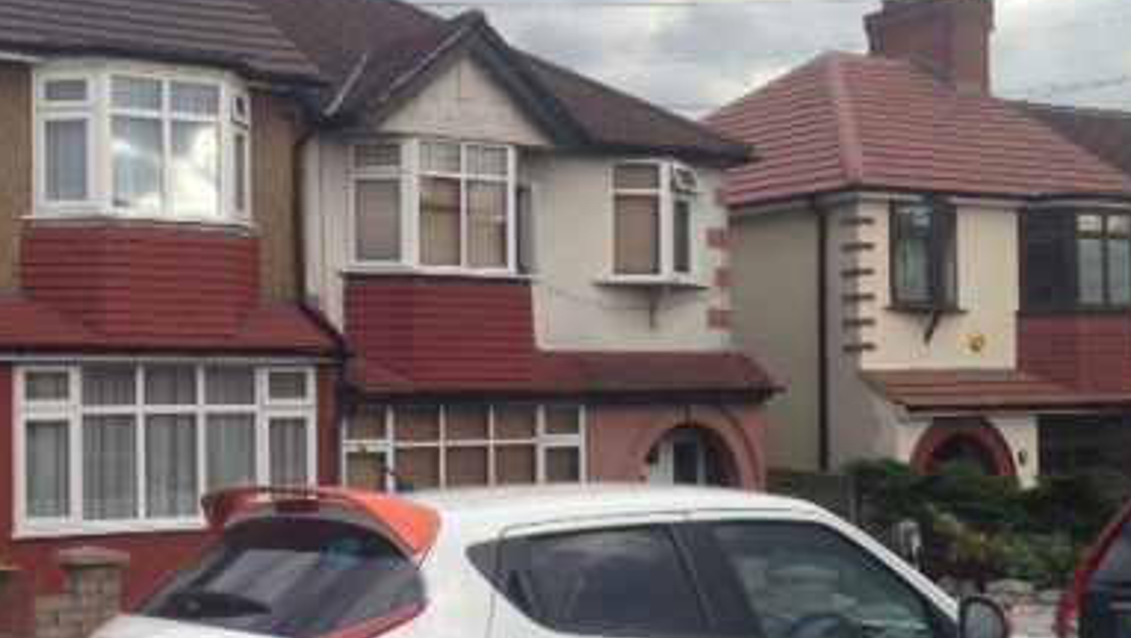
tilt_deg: +2.8
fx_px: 1801
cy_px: 381
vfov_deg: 20.1
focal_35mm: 60
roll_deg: +0.4
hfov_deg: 34.3
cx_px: 319
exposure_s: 1/526
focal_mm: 4.12
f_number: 2.4
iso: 50
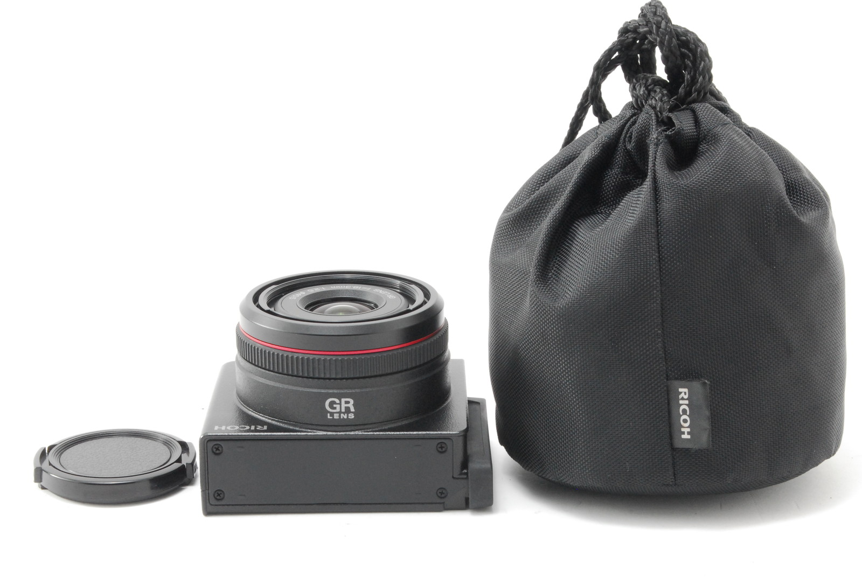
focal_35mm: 82
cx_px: 431
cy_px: 288
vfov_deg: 16.6
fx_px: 1978
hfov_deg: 24.6
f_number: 22
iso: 800
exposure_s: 1/250
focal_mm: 55
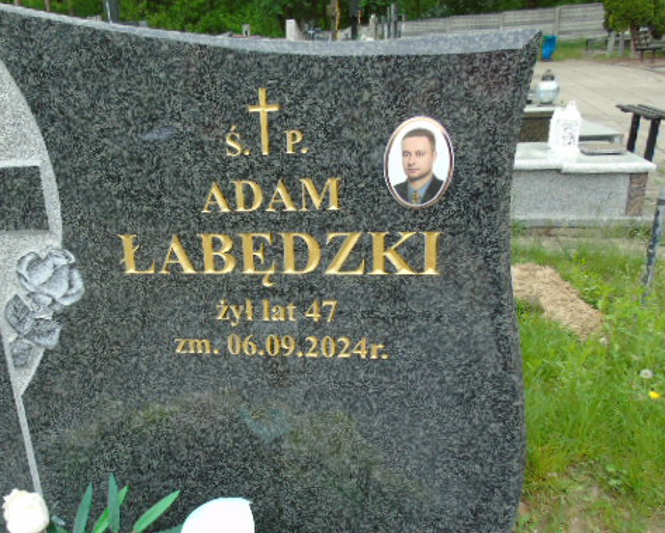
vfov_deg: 44.4
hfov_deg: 53.6
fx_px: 650
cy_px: 314
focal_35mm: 33
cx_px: 250
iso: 80
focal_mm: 4.4
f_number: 3.4
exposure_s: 1/160
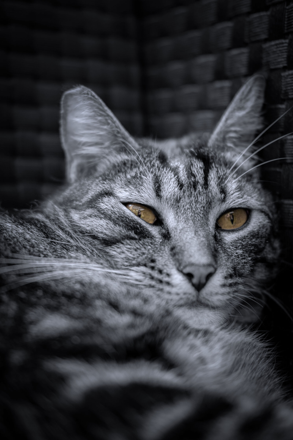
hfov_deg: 25.5
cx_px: 146
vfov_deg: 37.5
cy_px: 220
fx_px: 647
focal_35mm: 53
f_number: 2
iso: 400
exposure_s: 1/60
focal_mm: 35
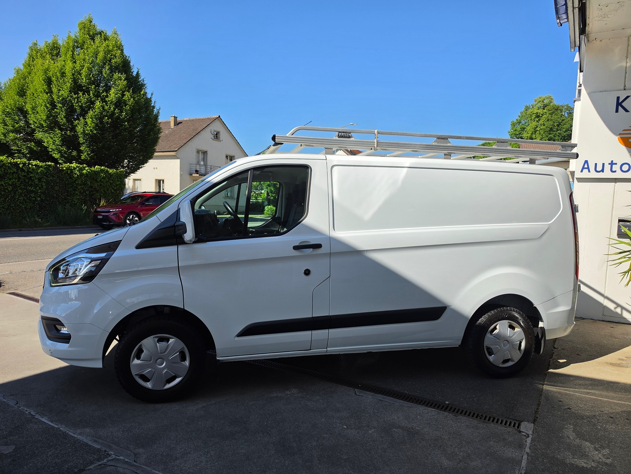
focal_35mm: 23
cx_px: 316
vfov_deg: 58.9
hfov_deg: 73.9
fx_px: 419
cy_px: 237
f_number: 1.4
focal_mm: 6.5
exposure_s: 1/7939
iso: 64
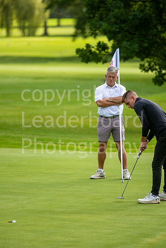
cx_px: 83
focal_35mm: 300
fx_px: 2075
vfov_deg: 6.9
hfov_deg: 4.6
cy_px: 124
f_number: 4
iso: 640
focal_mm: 300
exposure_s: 1/1600
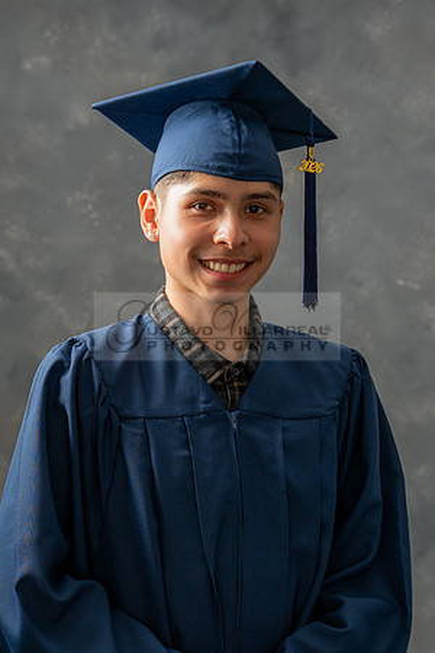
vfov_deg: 20.2
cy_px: 366
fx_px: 1834
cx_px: 187
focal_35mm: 101
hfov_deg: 13.5
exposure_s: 1/200
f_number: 4.5
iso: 200
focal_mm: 48
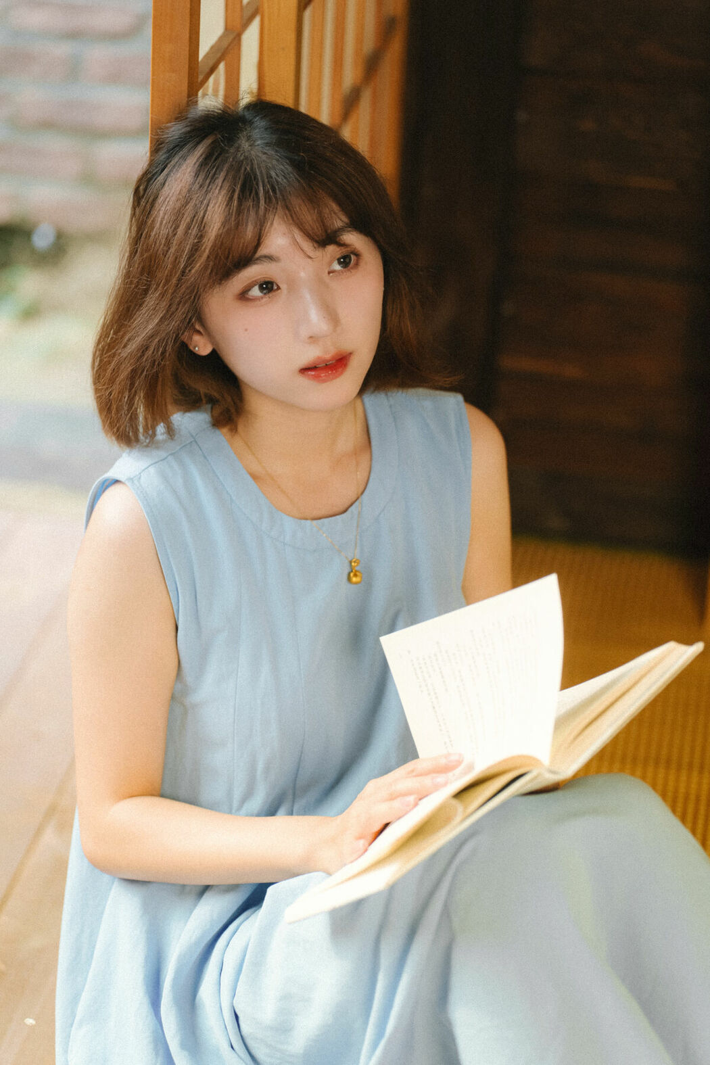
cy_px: 532
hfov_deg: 13.4
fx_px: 3017
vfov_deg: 20.0
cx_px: 355
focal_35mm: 102
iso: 400
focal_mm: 102
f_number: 2.8
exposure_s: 1/320
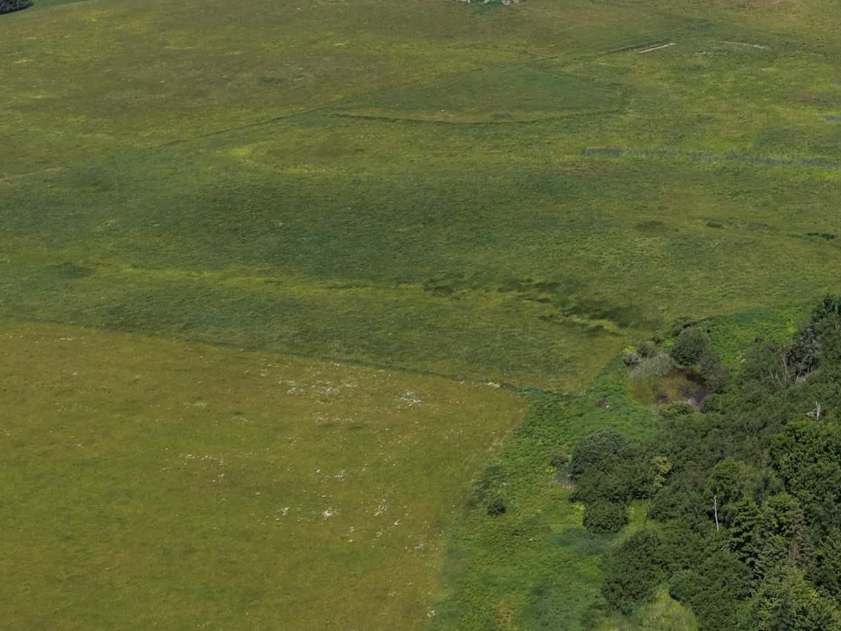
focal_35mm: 60
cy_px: 100
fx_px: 1458
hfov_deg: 29.8
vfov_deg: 23.9
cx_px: 861
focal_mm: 8.67
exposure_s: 1/4000
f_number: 1.8
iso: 120
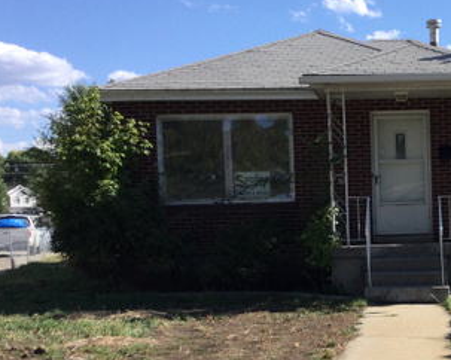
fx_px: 854
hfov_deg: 28.0
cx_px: 444
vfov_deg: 23.7
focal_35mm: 64
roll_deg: +0.4
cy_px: 242
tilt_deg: -0.5
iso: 25
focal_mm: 3.3
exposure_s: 1/831
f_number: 2.4
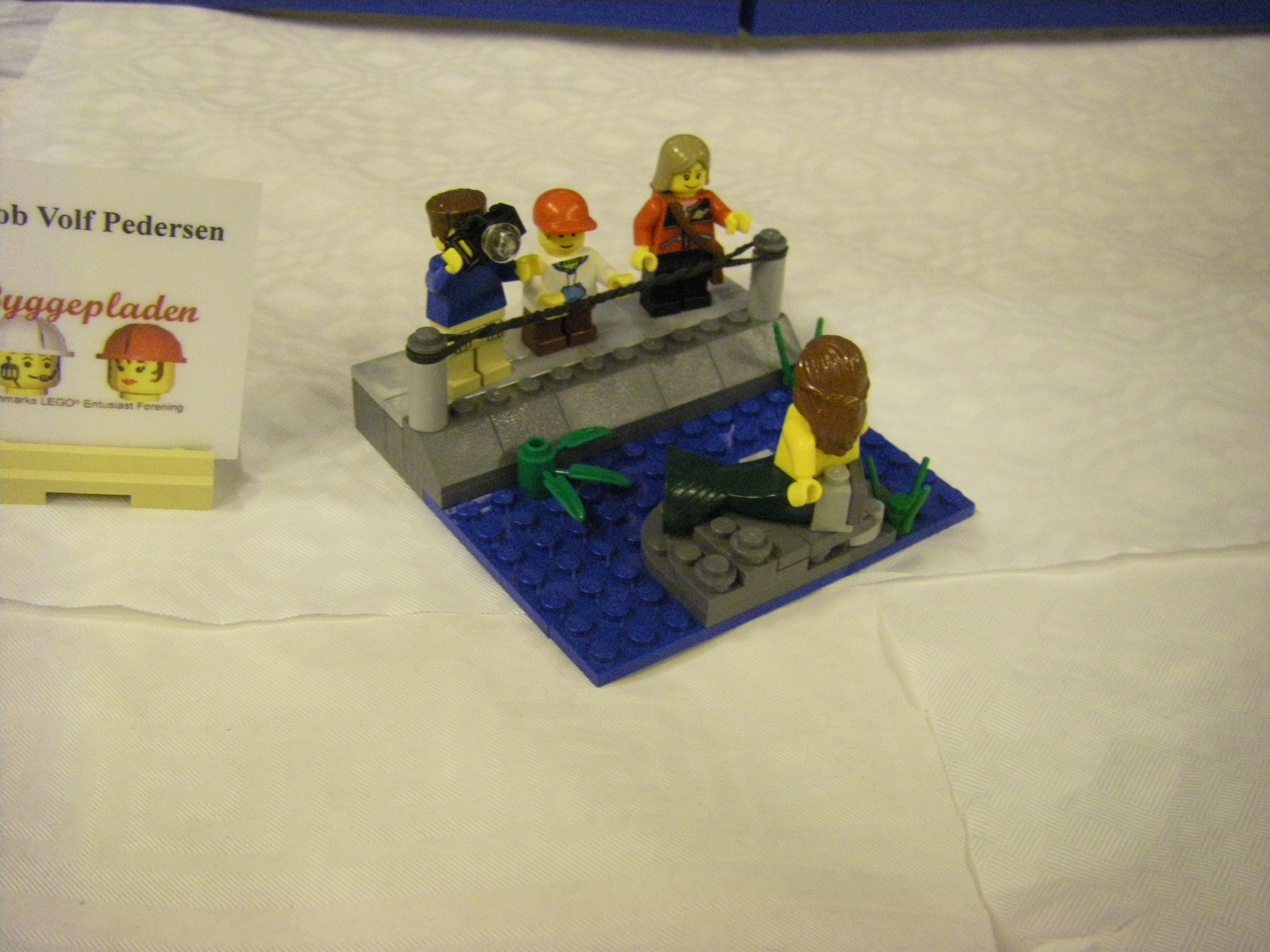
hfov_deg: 49.0
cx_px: 635
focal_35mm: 38
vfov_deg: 37.7
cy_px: 476
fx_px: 1394
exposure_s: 1/50
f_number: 3.5
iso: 640
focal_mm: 6.3
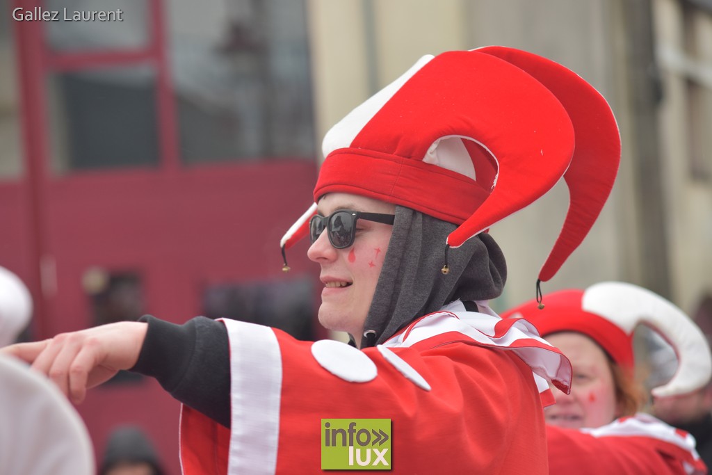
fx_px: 3323
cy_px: 238
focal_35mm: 168
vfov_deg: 8.2
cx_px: 356
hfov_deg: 12.2
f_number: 4.5
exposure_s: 1/160
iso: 320
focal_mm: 112
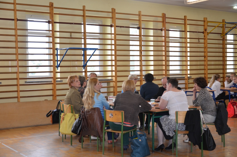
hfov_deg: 37.9
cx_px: 118
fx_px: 345
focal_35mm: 52
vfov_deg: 25.6
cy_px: 78
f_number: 4.5
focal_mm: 35
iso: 400
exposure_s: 1/60
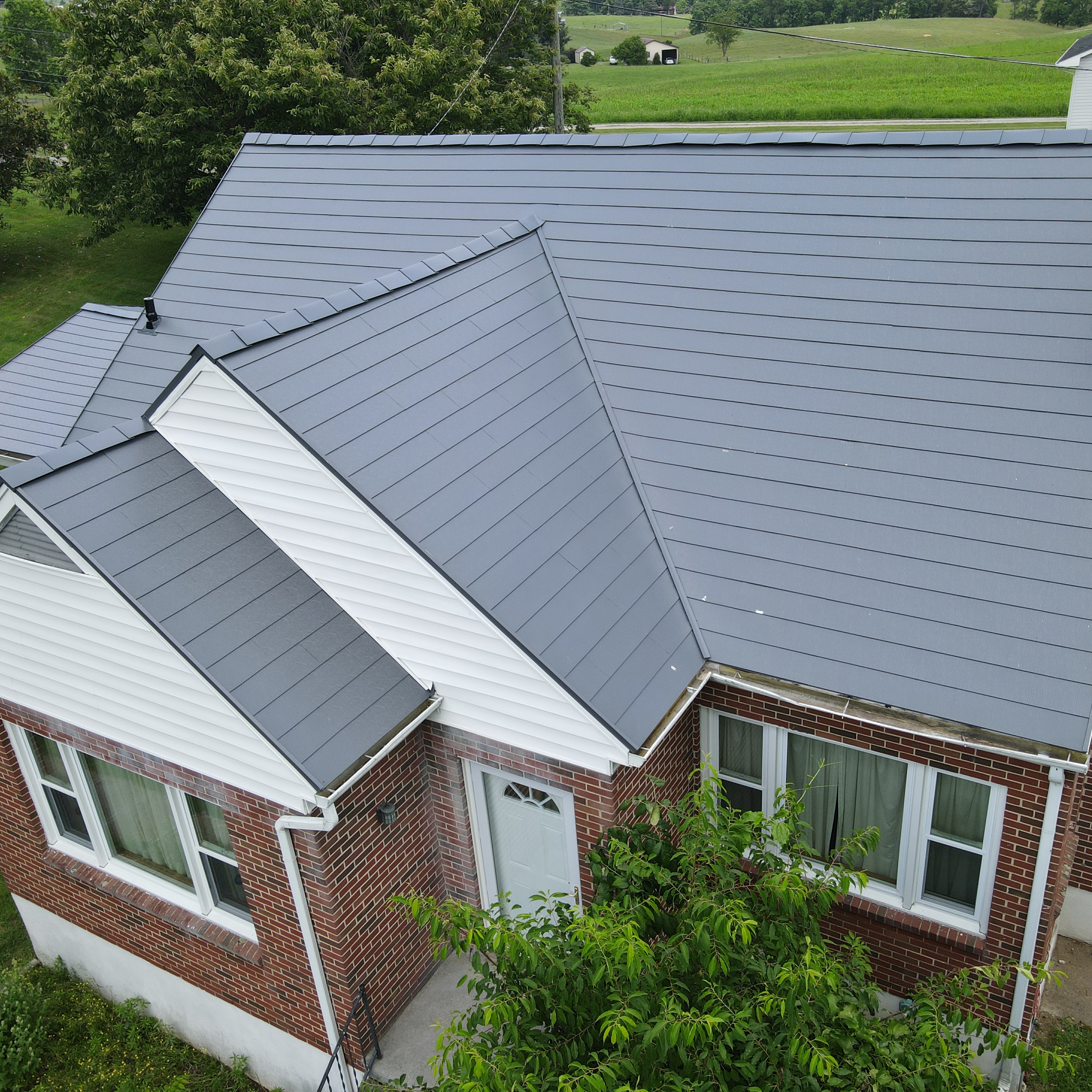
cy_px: 556
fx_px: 1035
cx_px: 564
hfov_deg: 55.6
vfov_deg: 55.6
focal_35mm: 29
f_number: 2.8
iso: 100
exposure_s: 1/250
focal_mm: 4.5
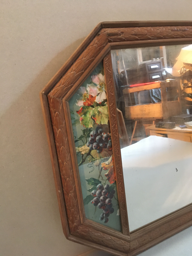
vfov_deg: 61.7
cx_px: 96
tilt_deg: -17.9
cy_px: 128
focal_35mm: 29
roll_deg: +3.4
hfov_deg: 48.2
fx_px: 214
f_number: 2.2
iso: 250
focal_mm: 4.15
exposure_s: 1/17
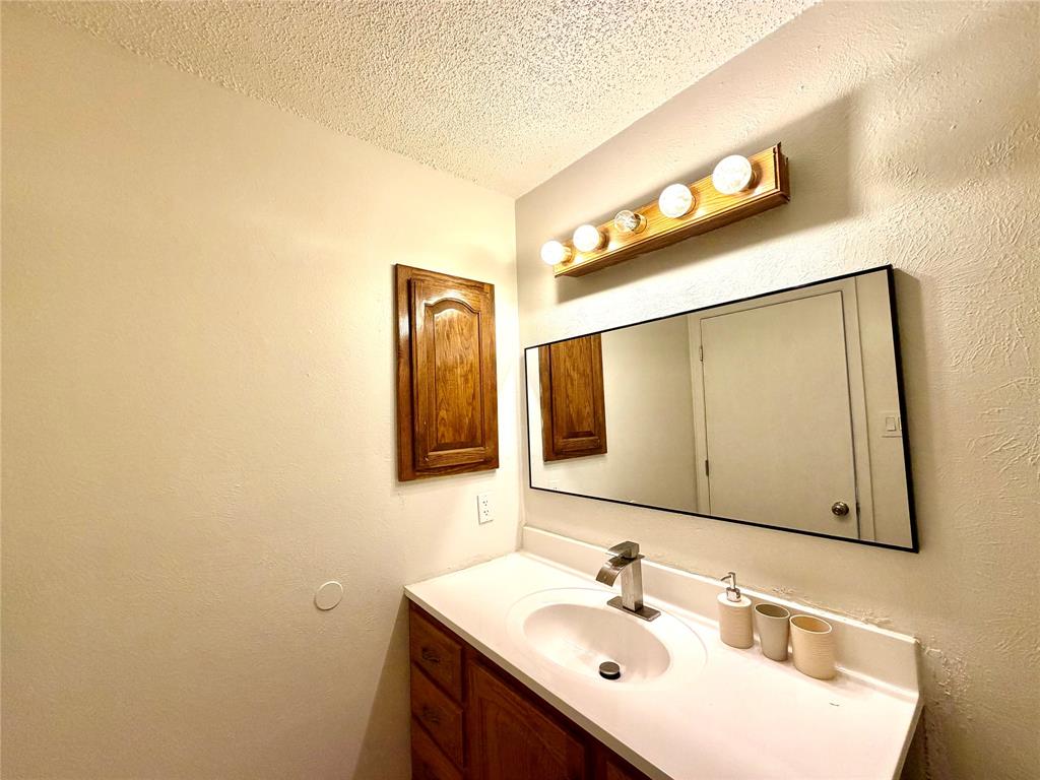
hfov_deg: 102.1
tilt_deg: +2.6
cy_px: 390
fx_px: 421
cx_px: 520
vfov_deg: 85.7
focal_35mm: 14
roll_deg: +2.5
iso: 250
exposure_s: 1/120
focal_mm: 2.22
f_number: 2.2
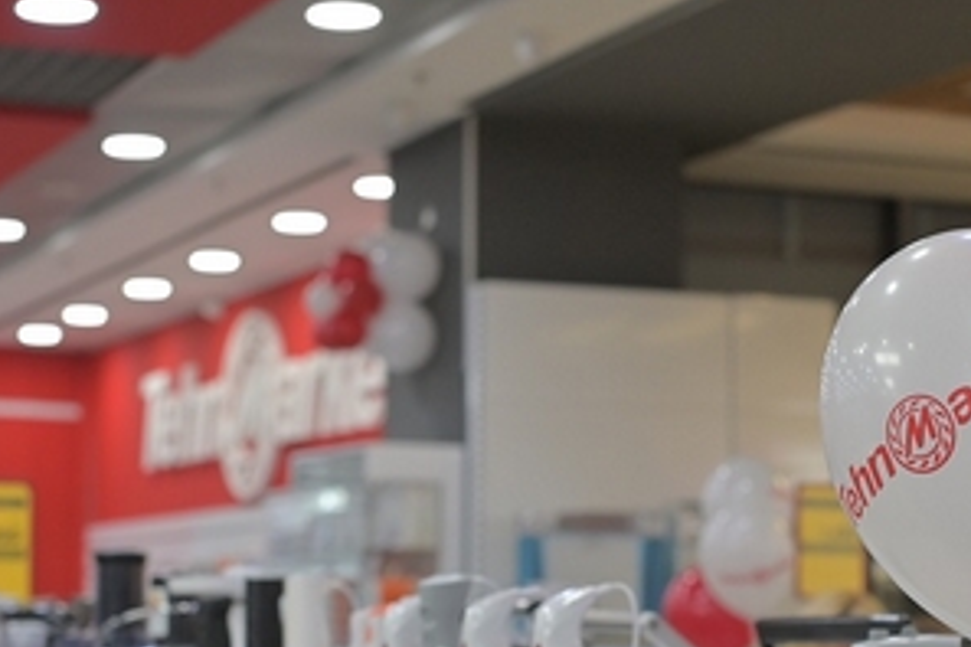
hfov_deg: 19.2
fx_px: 2859
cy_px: 531
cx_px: 631
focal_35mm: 106
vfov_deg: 12.9
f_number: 4
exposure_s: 1/200
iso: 640
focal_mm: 50
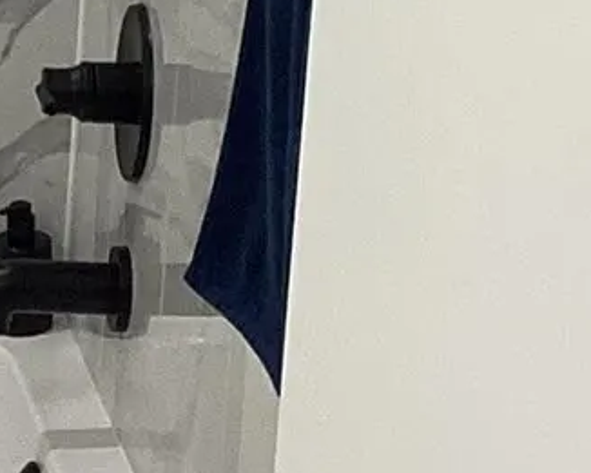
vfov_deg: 7.2
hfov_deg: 8.9
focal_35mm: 214
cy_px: 72
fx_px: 3744
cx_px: -190
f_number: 2.4
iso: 80
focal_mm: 3.3
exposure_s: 1/60
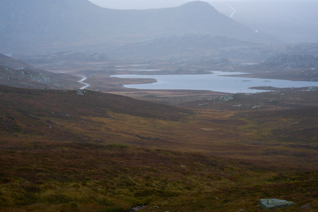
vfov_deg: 11.0
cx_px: 164
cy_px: 73
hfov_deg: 16.5
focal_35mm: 124
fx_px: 1095
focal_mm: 85
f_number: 8
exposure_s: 1/30
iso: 200
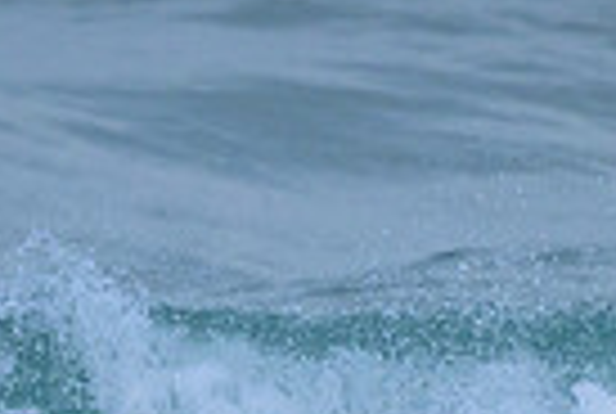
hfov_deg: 0.4
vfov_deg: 0.3
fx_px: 81352
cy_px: 743
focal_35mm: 4744
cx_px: 27
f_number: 9
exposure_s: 1/2500
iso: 2000
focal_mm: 1120
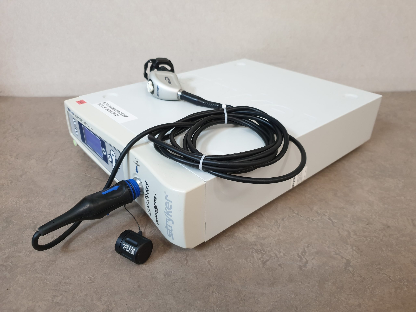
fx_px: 312
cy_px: 156
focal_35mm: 26
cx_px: 208
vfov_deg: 53.1
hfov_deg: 67.3
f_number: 1.5
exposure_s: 1/50
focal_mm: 4.3
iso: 200
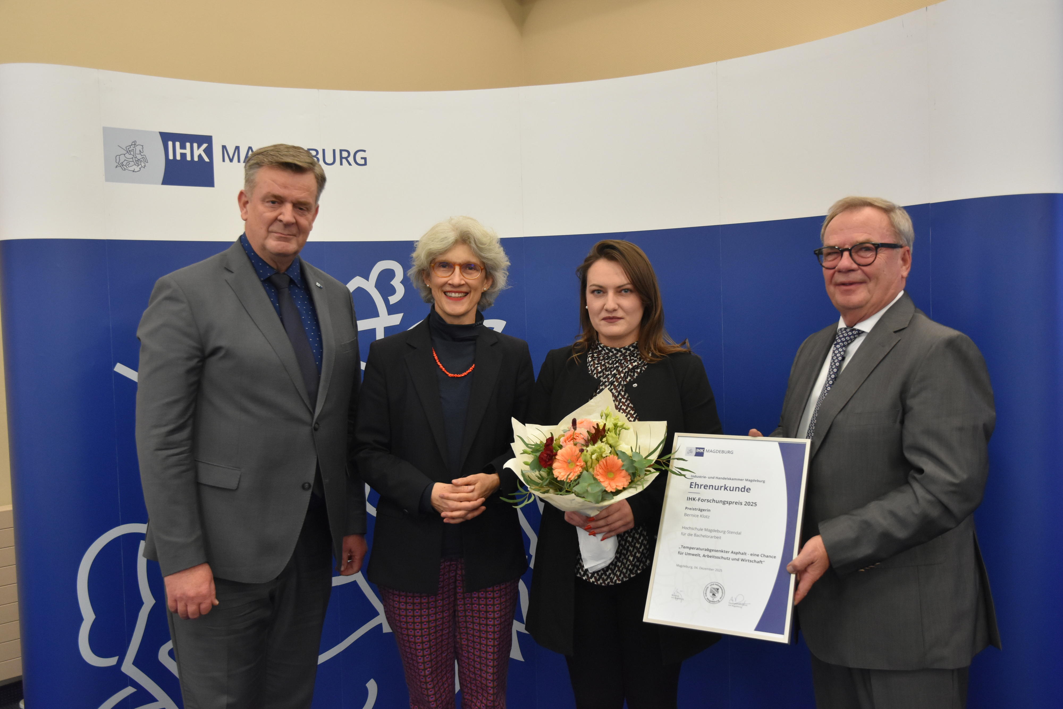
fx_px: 886
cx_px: 532
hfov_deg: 61.9
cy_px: 354
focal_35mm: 30
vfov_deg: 43.6
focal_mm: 20
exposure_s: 1/60
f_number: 4
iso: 1600
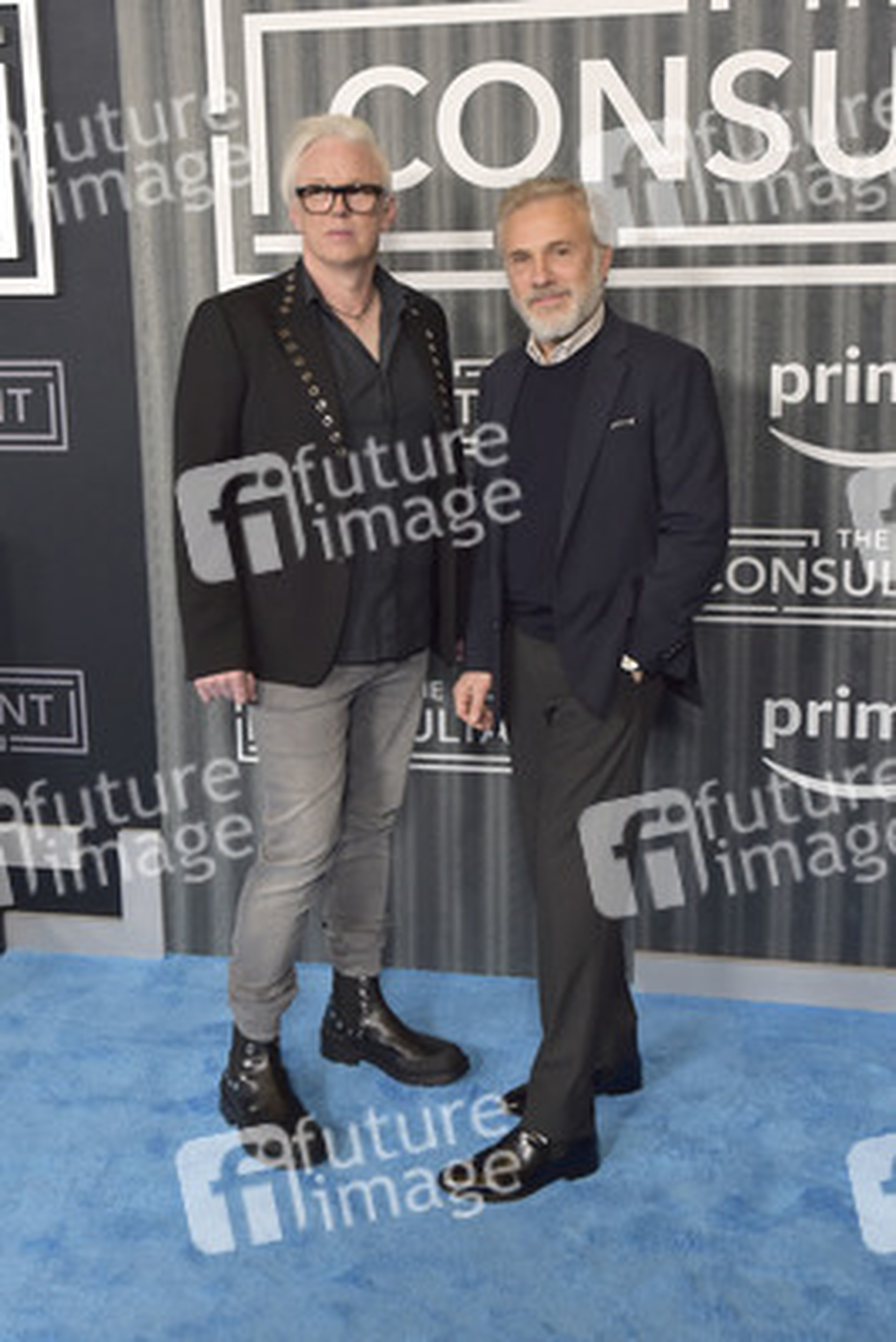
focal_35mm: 35
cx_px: 448
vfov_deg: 54.4
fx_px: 1305
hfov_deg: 37.9
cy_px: 671
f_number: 6.3
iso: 2500
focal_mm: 35
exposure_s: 1/250
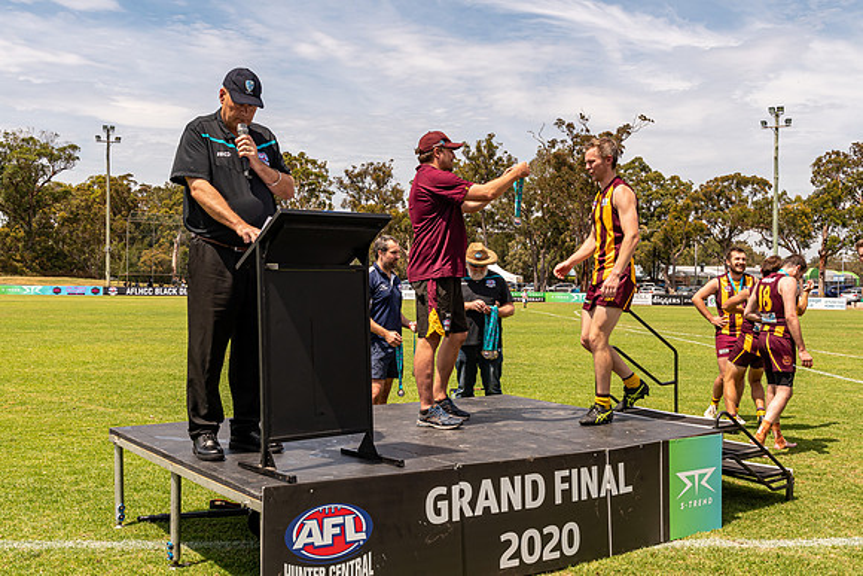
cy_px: 288
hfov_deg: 51.3
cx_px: 432
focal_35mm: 38
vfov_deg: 35.5
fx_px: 899
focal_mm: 25
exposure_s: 1/500
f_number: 8
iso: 200
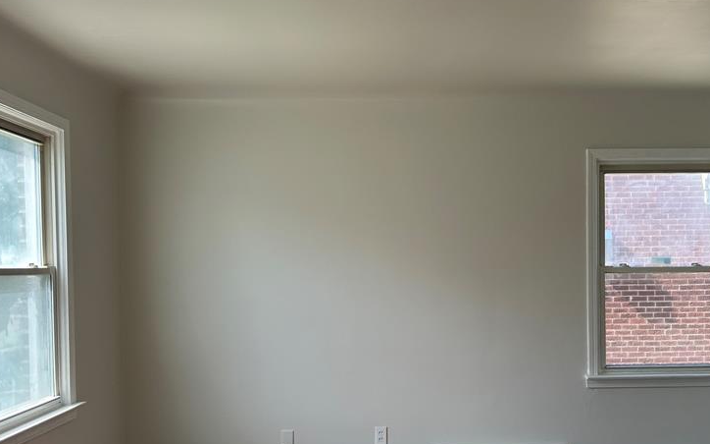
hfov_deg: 50.2
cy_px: 269
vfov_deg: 32.6
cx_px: 410
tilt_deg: -0.8
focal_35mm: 39
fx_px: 754
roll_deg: +0.4
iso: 40
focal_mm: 5.7
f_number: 1.5
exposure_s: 1/279
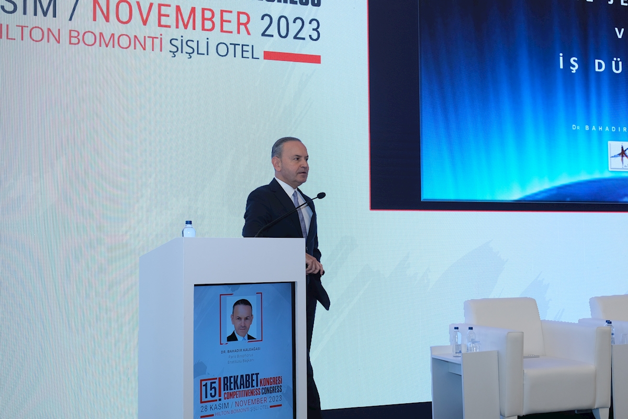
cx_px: 314
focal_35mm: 45
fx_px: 785
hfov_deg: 43.6
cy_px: 210
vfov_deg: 29.9
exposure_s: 1/125
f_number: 4.5
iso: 800
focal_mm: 30.2
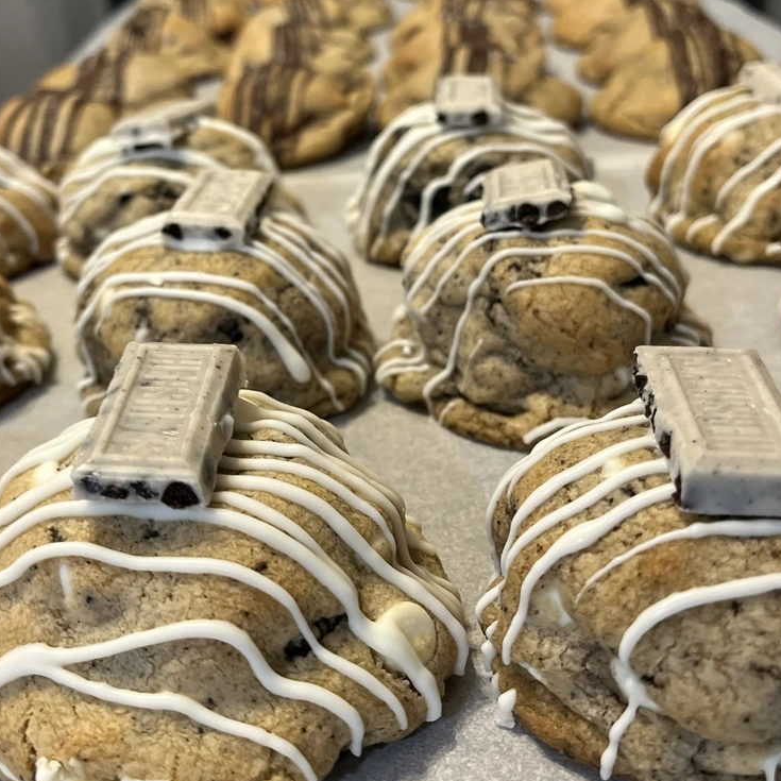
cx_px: 401
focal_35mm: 32
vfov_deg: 50.5
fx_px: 817
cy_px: 287
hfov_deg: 51.1
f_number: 1.6
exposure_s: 1/60
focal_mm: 5.1
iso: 250
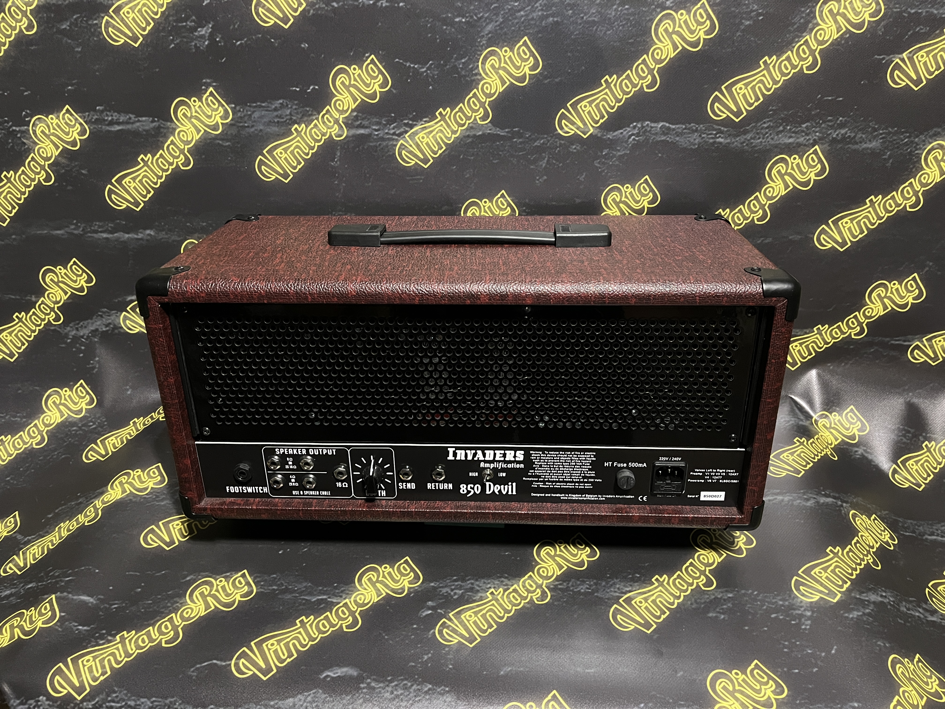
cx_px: 472
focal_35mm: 26
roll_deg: +1.4
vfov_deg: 53.1
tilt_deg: -34.0
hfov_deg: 67.3
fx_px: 710
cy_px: 354
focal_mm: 5.1
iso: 640
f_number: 1.6
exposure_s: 1/25
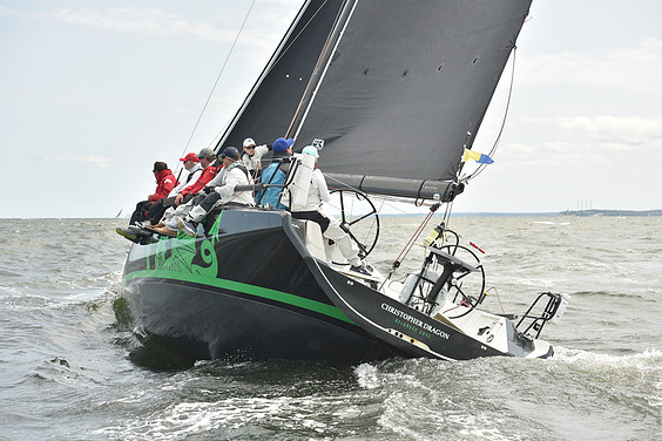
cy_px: 216
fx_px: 1324
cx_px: 326
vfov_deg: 18.9
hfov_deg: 28.1
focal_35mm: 72
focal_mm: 70
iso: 250
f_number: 5.6
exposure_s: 1/800
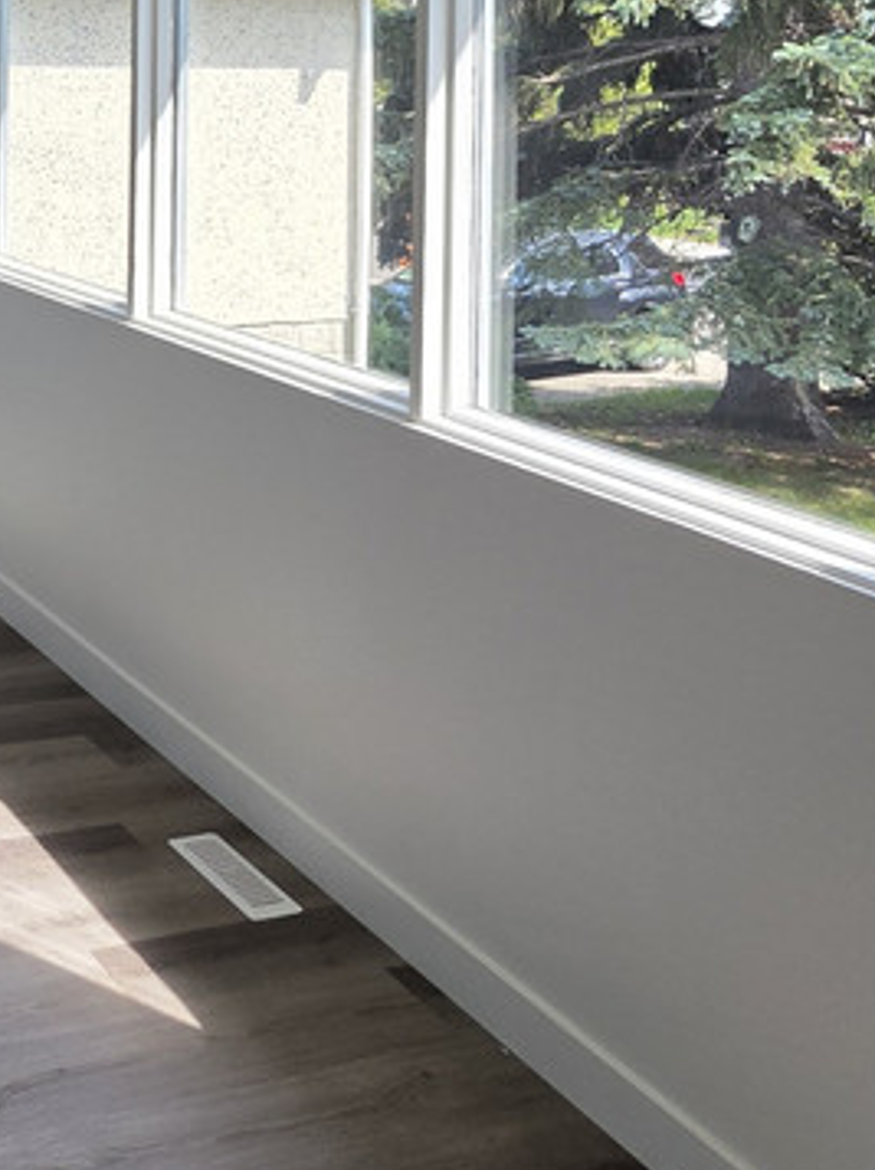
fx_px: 1418
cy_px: 36
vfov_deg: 40.1
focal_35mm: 42
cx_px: -229
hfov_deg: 28.7
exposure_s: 1/266
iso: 32
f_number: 1.9
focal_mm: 2.2
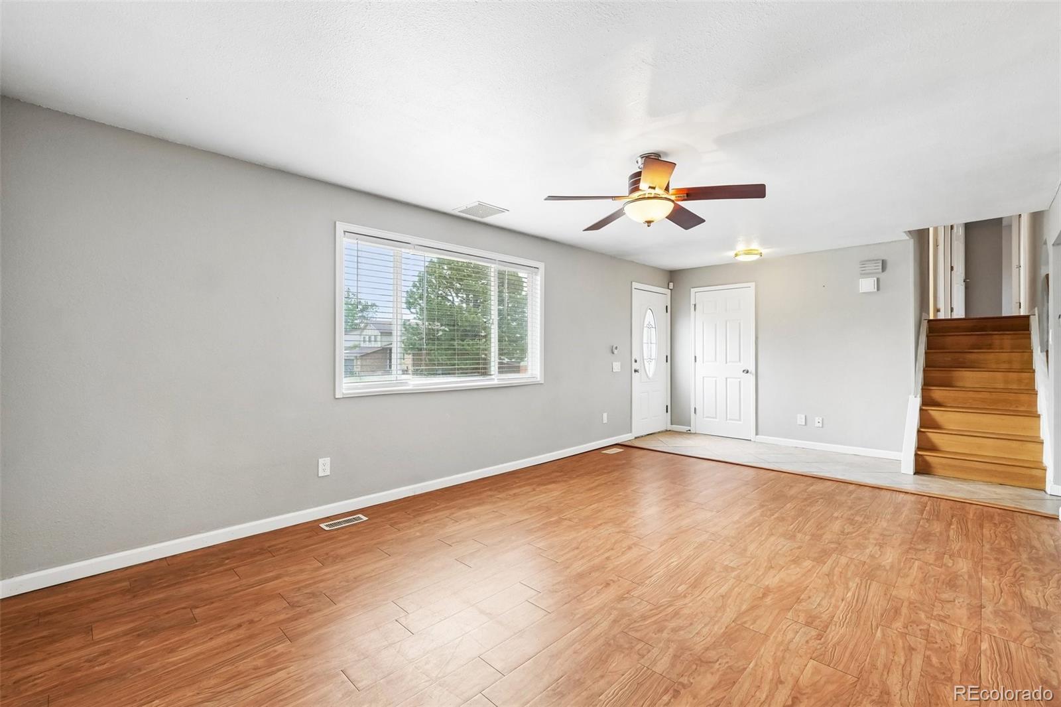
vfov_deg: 77.3
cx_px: 530
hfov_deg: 100.4
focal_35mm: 15
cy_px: 354
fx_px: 442
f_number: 8
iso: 800
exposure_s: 1/15
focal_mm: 10
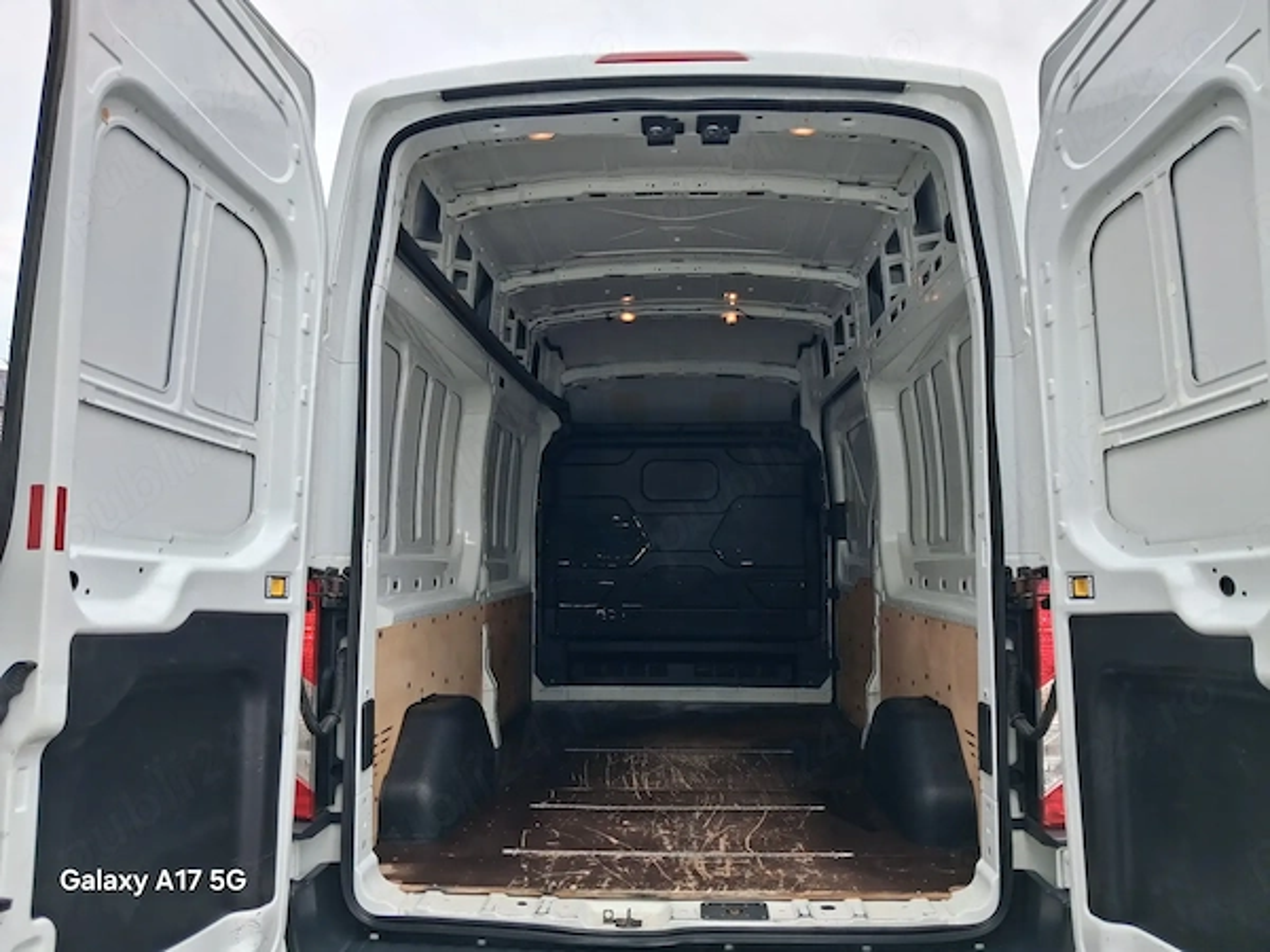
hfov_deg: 65.3
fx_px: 991
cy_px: 476
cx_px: 635
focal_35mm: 27
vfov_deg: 51.4
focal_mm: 4
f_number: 1.8
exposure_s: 1/294
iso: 25
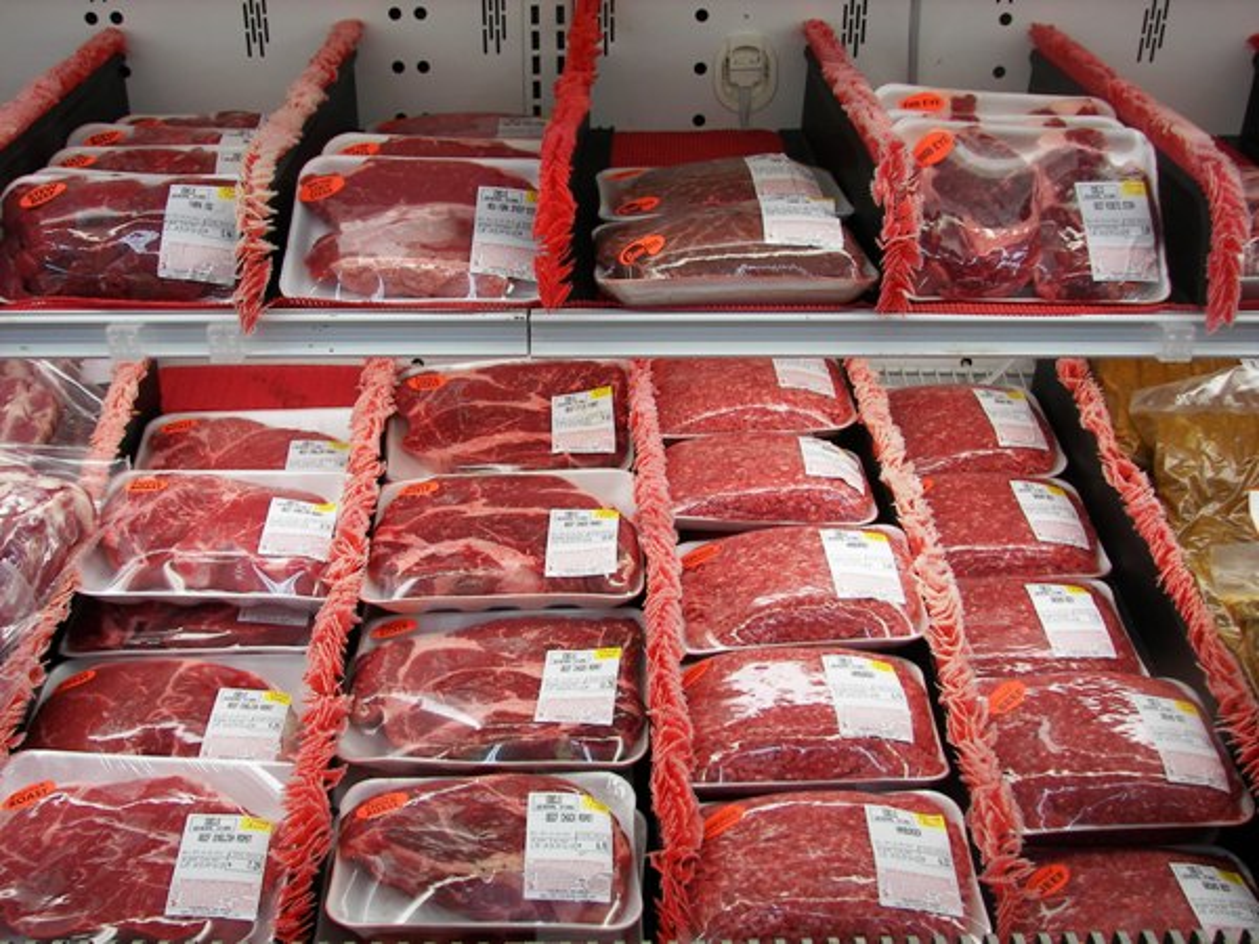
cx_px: 630
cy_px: 472
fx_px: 1491
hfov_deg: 45.8
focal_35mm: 41
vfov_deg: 35.1
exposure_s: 1/40
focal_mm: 6.8
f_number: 2.8
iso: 50
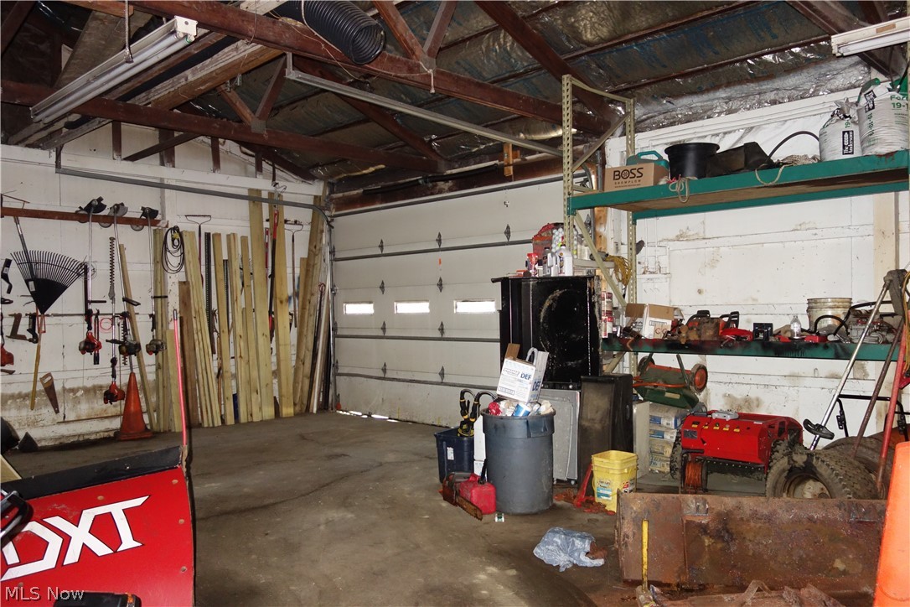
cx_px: 455
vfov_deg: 46.4
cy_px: 304
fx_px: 708
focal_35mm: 28
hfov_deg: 65.5
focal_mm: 10.4
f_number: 1.8
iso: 800
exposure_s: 1/30
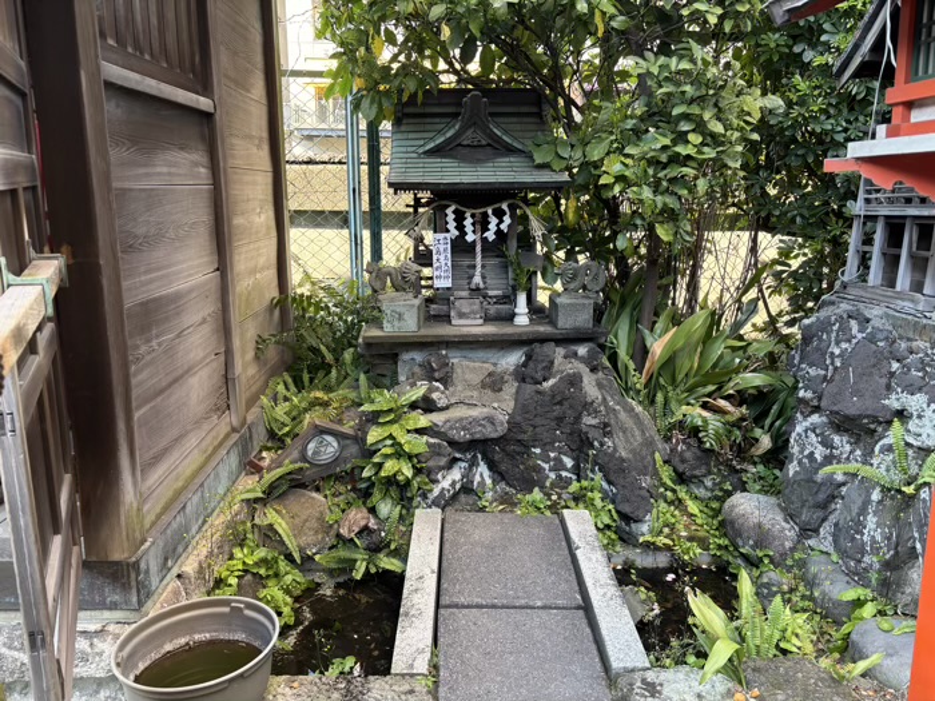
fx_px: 702
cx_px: 468
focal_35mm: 26
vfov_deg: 53.1
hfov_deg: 67.3
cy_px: 350
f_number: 1.6
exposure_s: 1/121
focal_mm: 5.96
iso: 100
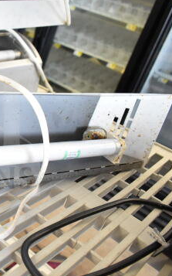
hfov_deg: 24.2
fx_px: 353
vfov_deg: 42.6
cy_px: 135
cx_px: -47
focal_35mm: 47
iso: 1600
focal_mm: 18
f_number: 4.5
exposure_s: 1/80
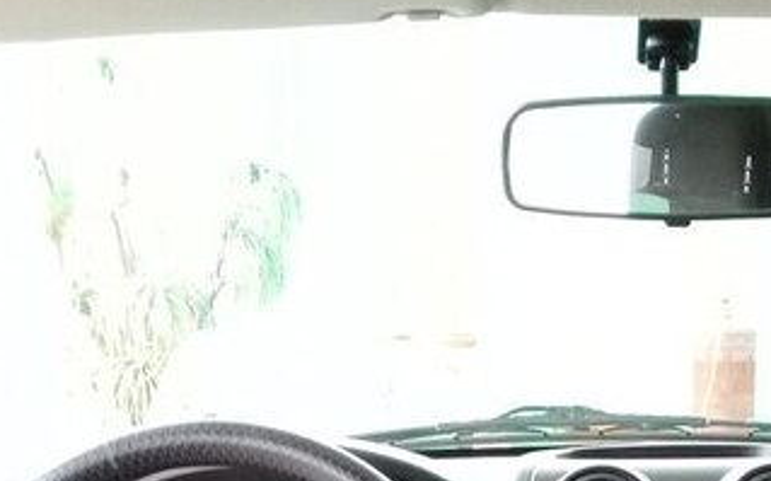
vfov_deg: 18.1
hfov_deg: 28.9
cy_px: 581
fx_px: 1428
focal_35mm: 68
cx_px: 706
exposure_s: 1/33
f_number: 2.2
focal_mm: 3.3
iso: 160
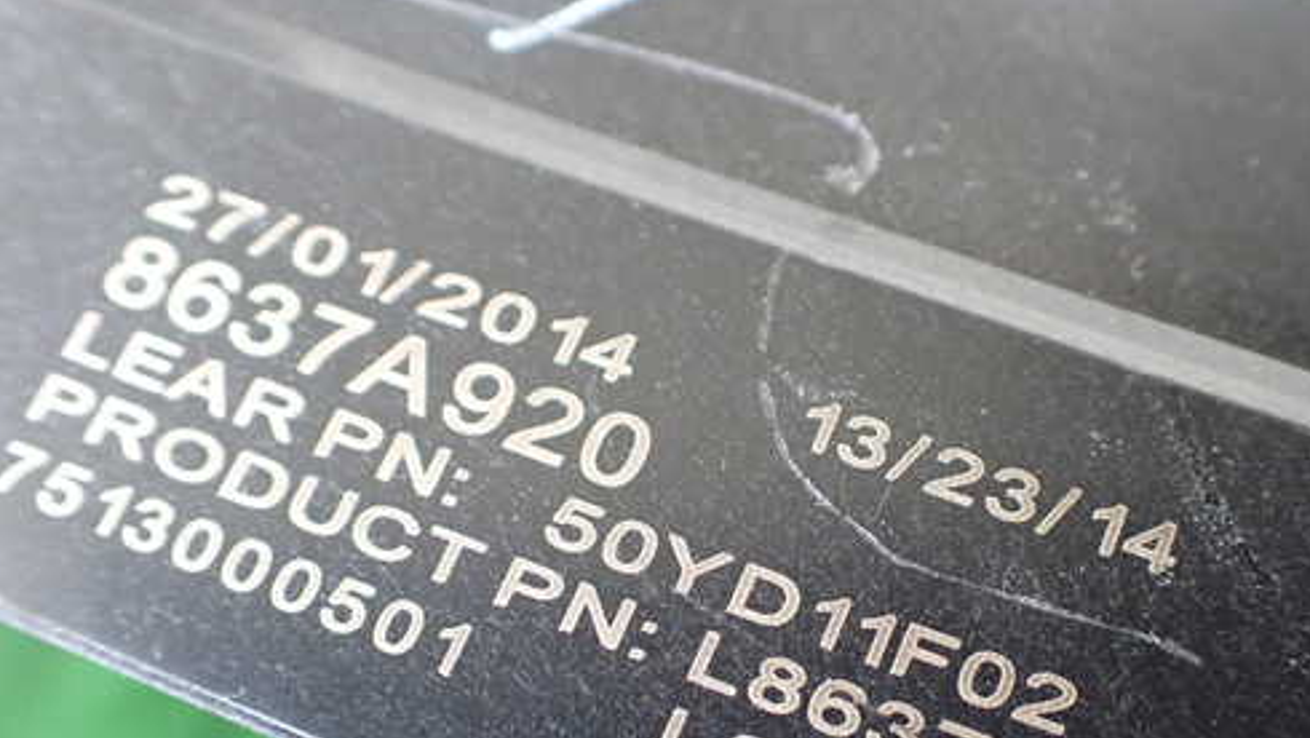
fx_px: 1390
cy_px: 505
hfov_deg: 50.4
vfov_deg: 29.5
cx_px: 714
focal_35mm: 40
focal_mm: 5.4
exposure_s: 1/125
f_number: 2.3
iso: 800
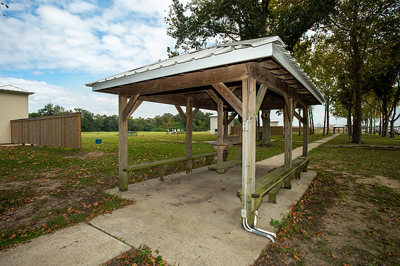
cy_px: 133
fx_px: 211
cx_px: 200
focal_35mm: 19
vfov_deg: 64.5
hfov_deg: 86.9
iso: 100
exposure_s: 1/250
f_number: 6.3
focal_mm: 19
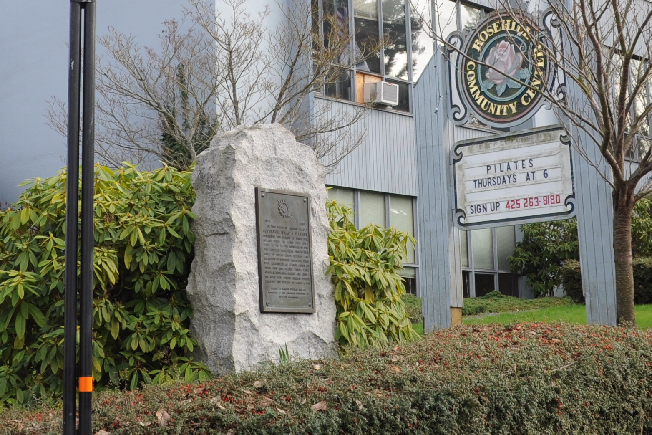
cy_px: 45
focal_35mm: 74
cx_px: 295
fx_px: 1340
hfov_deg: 27.3
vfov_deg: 18.1
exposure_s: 1/250
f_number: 8
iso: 200
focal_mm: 18
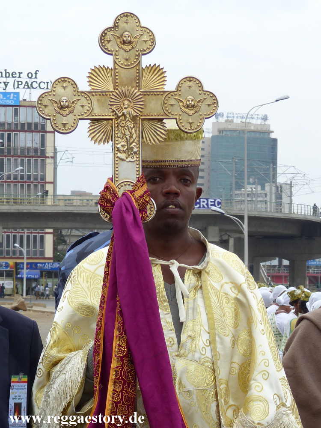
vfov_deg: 20.2
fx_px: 1199
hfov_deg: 15.2
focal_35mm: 97
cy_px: 214
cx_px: 160
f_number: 4
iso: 100
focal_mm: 17.4
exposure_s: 1/640
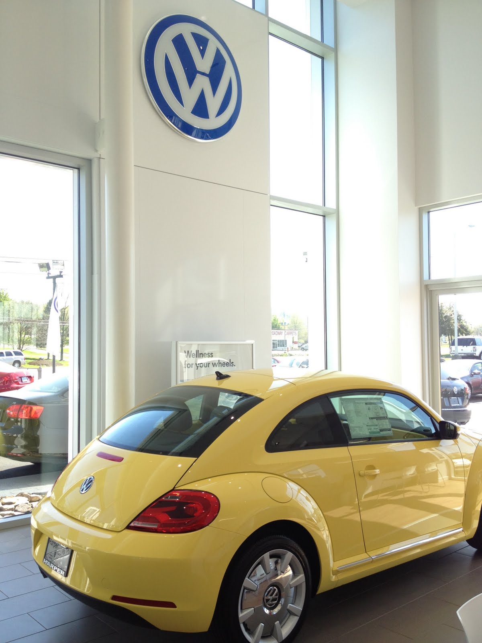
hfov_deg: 40.7
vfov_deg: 52.6
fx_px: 650
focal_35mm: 35
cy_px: 322
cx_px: 241
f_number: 2.4
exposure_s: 1/216
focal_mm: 4.28
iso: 64
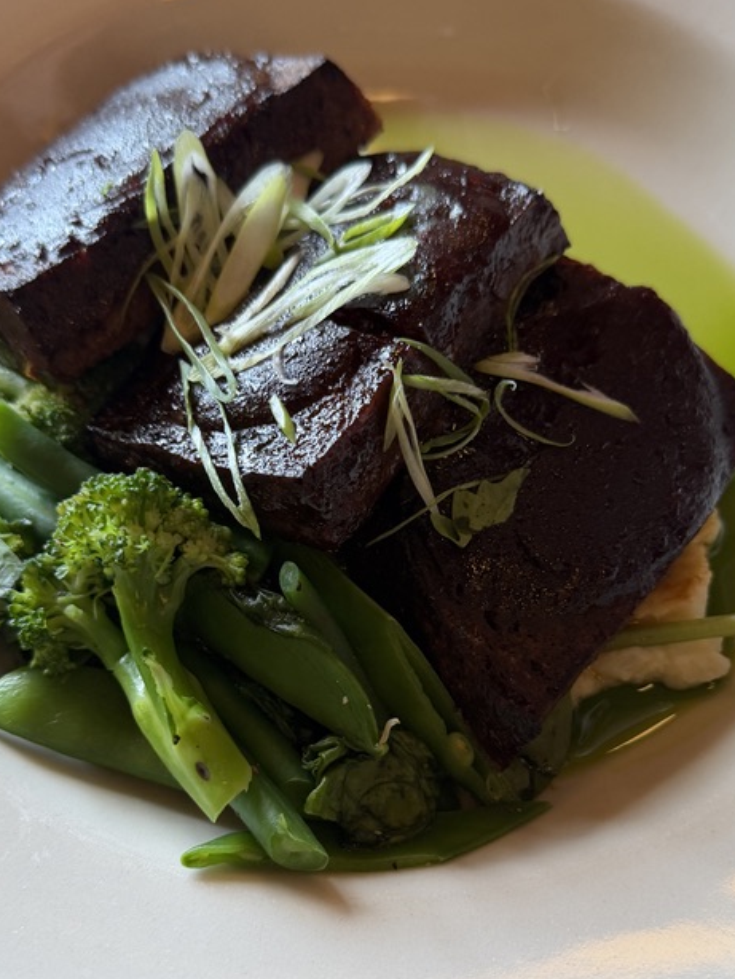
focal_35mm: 40
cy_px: 596
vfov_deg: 46.5
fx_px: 1132
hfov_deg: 36.0
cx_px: 400
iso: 125
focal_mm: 6.76
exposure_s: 1/60
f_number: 1.78
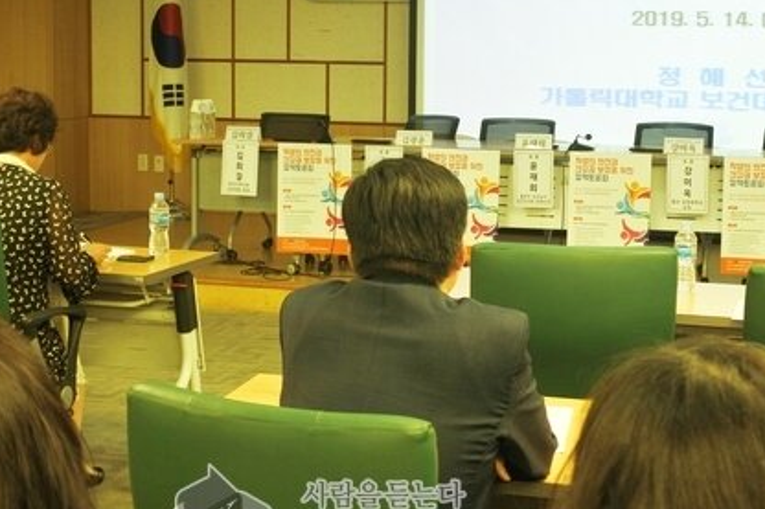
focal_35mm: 69
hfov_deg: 29.3
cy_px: 175
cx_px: 379
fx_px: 1466
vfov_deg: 19.7
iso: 160
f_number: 4.2
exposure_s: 1/25
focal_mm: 15.3
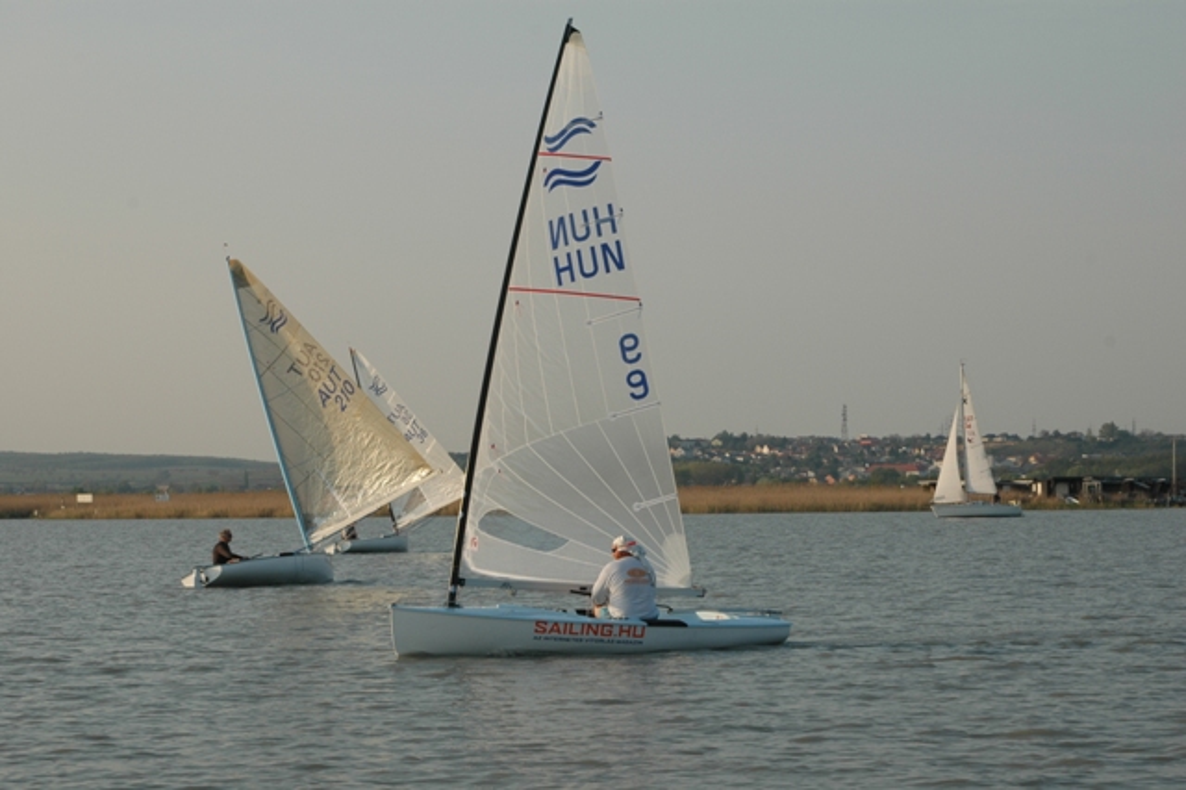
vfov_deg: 13.0
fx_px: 3457
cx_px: 593
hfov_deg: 19.5
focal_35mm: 105
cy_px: 395
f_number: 9
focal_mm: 70
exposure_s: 1/250
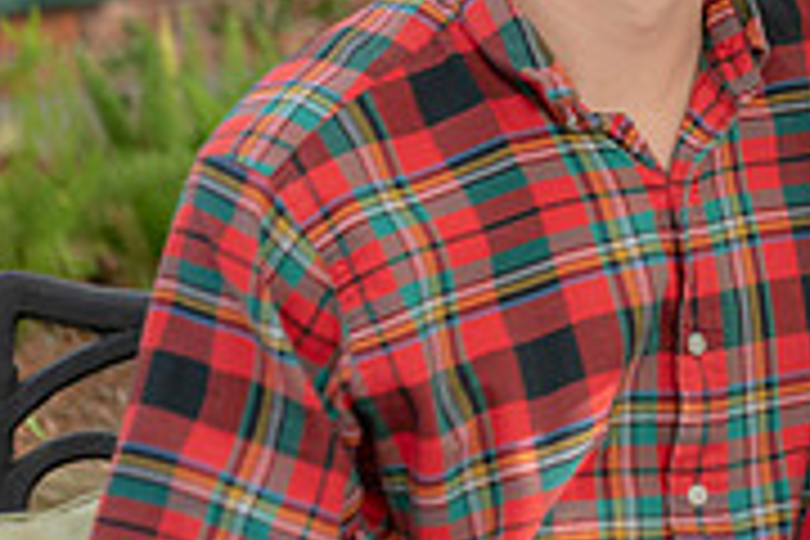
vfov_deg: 6.1
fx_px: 5062
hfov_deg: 9.1
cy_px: 254
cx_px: 918
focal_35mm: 225
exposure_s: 1/160
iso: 320
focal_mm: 70
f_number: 4
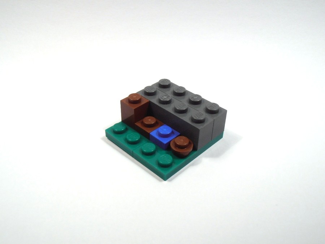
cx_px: 162
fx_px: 347
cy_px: 122
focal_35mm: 37
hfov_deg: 50.1
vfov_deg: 38.7
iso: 80
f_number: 3.9
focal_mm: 6.61
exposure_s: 1/80
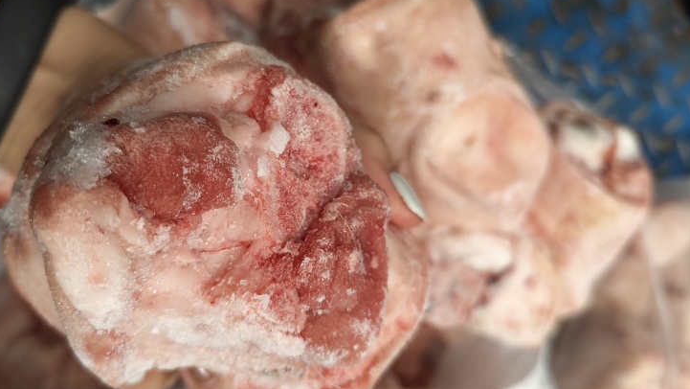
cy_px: 205
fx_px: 531
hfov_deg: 65.9
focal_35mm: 29
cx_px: 310
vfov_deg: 40.2
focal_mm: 5.56
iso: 227
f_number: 1.88
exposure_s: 1/100
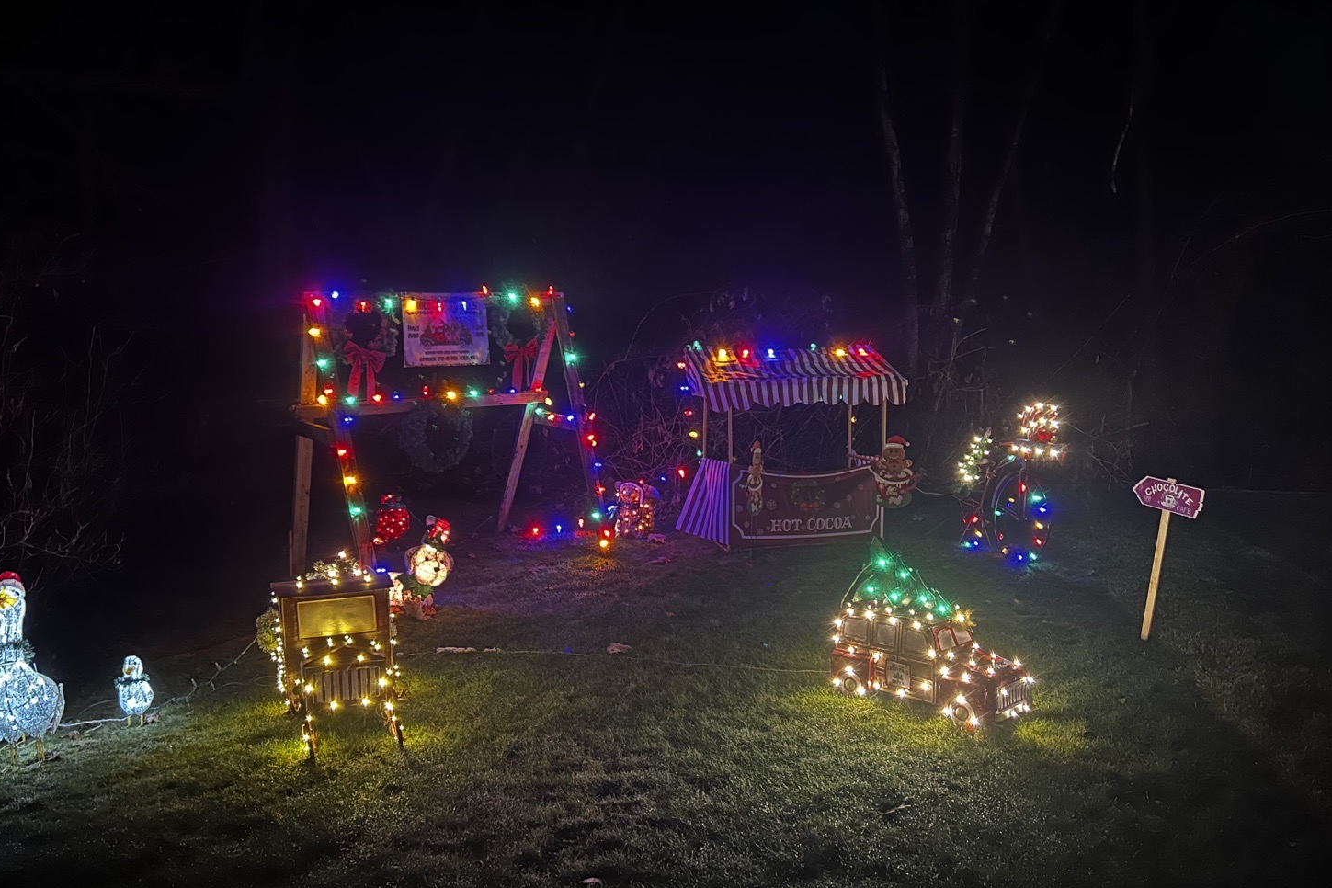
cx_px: 663
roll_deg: -2.6
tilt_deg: -10.5
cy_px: 502
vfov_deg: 46.3
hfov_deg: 65.5
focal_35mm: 28
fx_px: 1036
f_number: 1.5
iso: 640
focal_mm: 5.7
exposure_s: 1/9
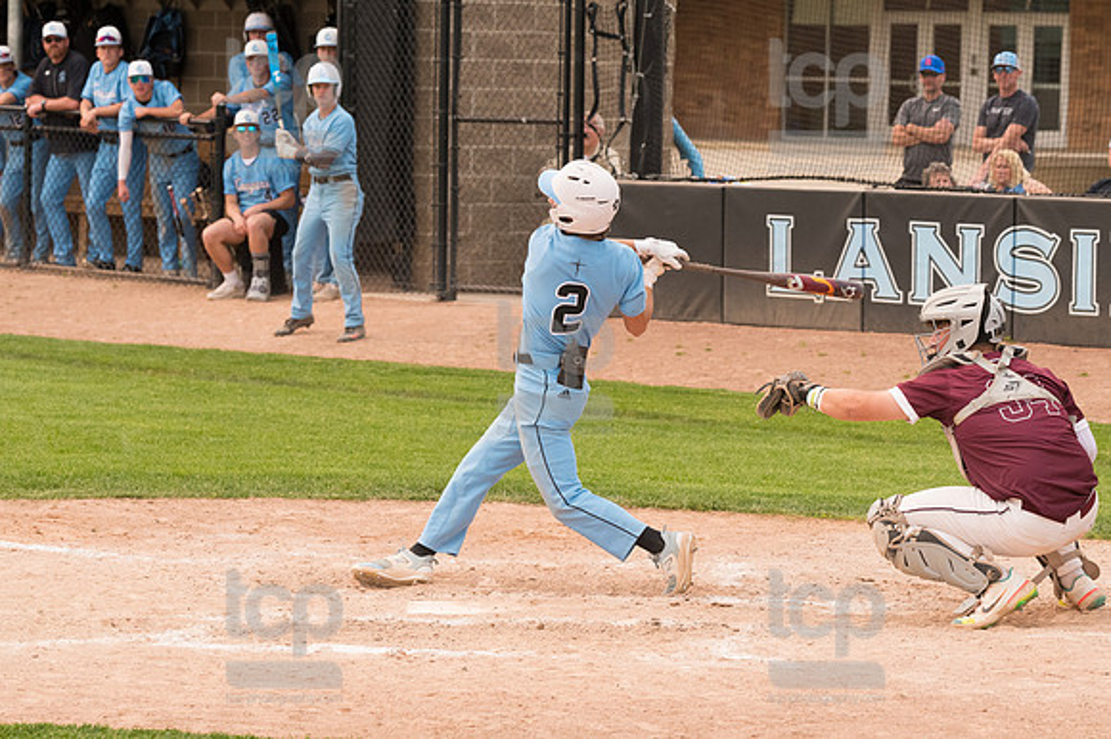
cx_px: 556
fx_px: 5367
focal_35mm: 174
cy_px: 370
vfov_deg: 7.9
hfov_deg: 11.8
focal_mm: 116
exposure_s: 1/2000
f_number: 5.6
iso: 1000
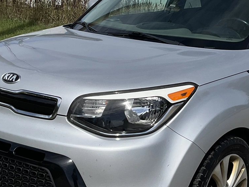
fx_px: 554
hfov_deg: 24.8
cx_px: 211
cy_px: 54
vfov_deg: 19.1
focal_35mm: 77
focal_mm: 3
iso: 25
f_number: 1.8
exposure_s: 1/2959
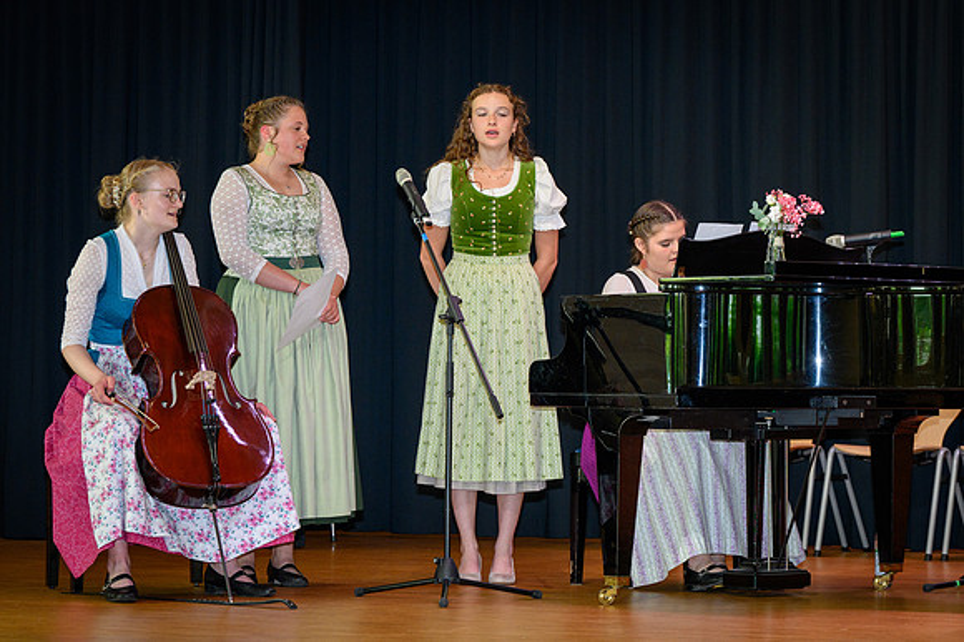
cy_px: 344
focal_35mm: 115
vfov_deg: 11.9
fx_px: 3090
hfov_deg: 17.7
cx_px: 493
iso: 2000
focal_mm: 105
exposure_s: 1/200
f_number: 5.6
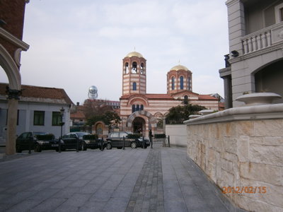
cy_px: 106
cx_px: 142
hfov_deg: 67.3
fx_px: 213
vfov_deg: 53.1
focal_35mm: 26
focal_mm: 4.7
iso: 80
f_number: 2.8
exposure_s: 1/400
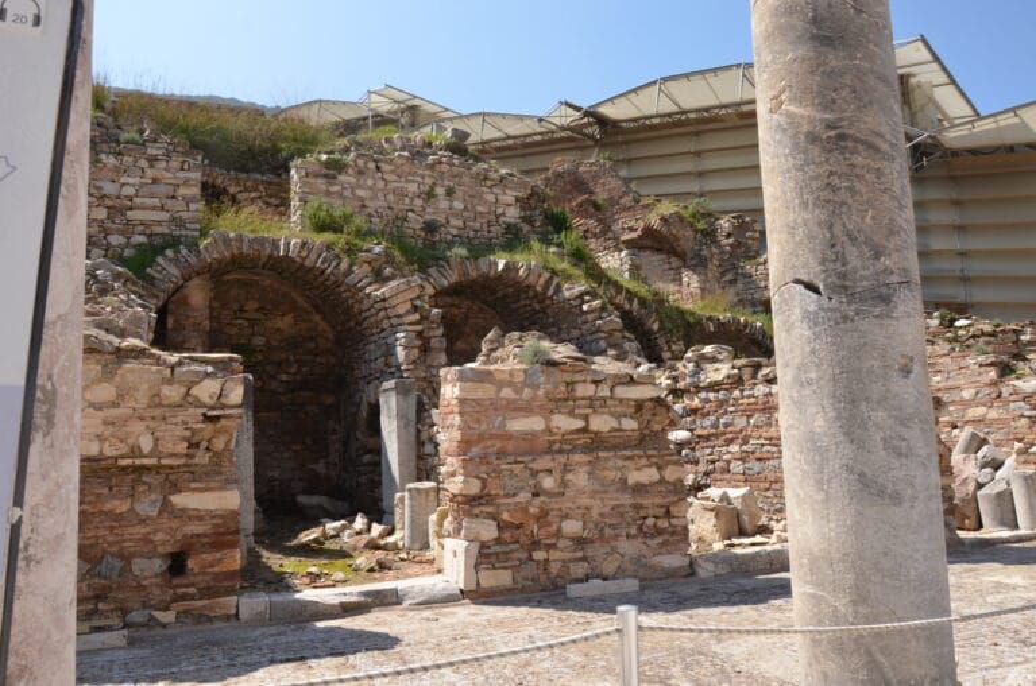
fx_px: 776
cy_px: 343
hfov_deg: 67.5
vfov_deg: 47.8
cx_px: 518
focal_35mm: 27
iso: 400
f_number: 10
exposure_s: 1/400
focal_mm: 18
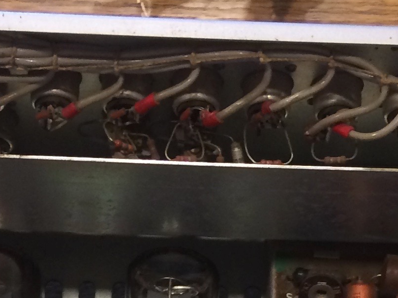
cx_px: 221
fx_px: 1345
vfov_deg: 11.5
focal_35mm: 117
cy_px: 588
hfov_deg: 16.8
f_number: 2.2
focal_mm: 4.15
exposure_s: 1/33
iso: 160
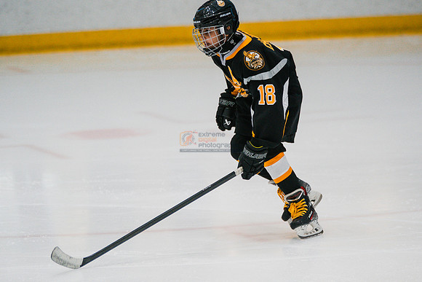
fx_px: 3162
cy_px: 172
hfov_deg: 7.6
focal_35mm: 270
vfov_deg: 5.1
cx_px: 211
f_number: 3.2
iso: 3200
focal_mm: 221
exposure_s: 1/1600
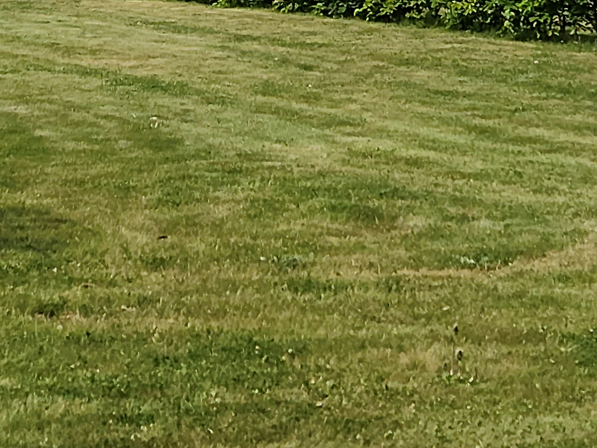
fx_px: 2432
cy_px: -356
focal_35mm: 141
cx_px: 295
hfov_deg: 14.0
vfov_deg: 10.0
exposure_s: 1/2490
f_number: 1.8
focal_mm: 5.4
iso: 20
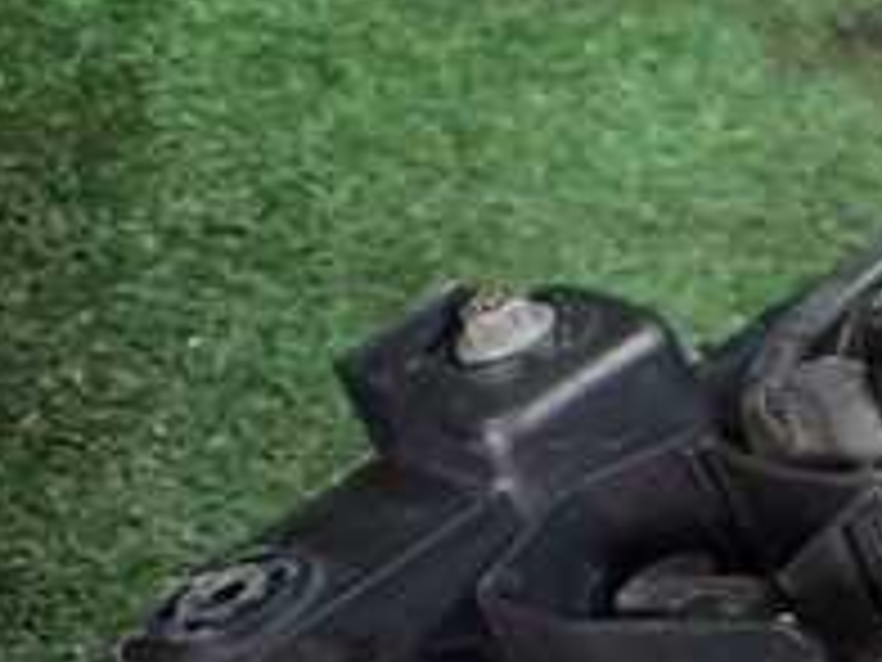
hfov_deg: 19.8
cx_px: 1107
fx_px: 2344
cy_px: 639
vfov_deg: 15.8
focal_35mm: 92
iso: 800
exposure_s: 1/80
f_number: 2.3
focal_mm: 5.4
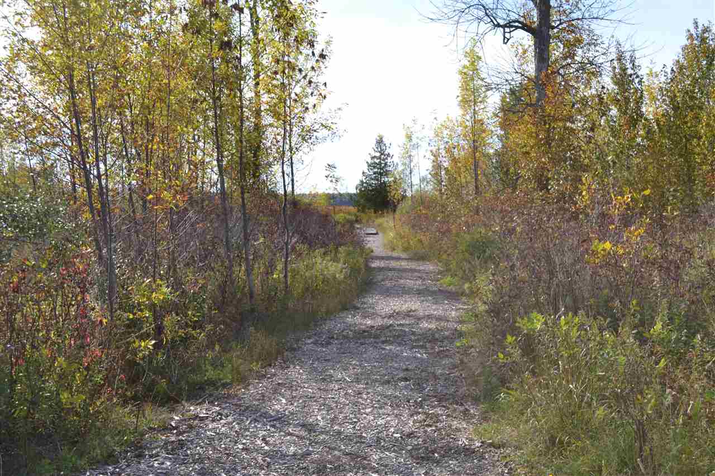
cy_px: 238
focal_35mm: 42
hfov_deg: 46.4
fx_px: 834
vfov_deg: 31.9
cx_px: 358
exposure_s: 1/200
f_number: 6.3
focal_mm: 28
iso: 100
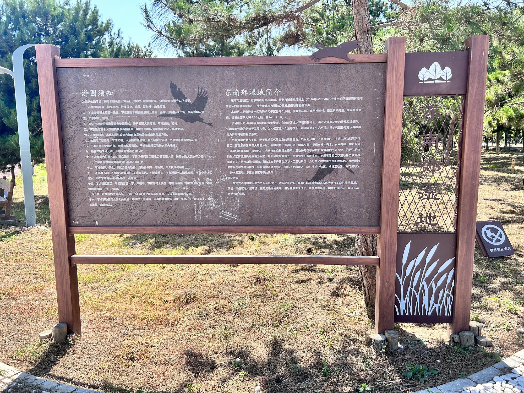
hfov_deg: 67.3
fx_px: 394
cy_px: 196
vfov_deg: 53.1
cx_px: 262
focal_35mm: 26
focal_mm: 5.7
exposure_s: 1/1112
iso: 50
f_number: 1.5
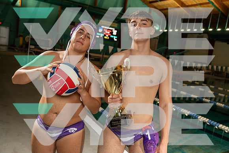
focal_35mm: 33
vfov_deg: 40.0
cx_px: 114
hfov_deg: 57.2
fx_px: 210
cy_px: 76
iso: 500
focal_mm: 33
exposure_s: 1/250
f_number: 4
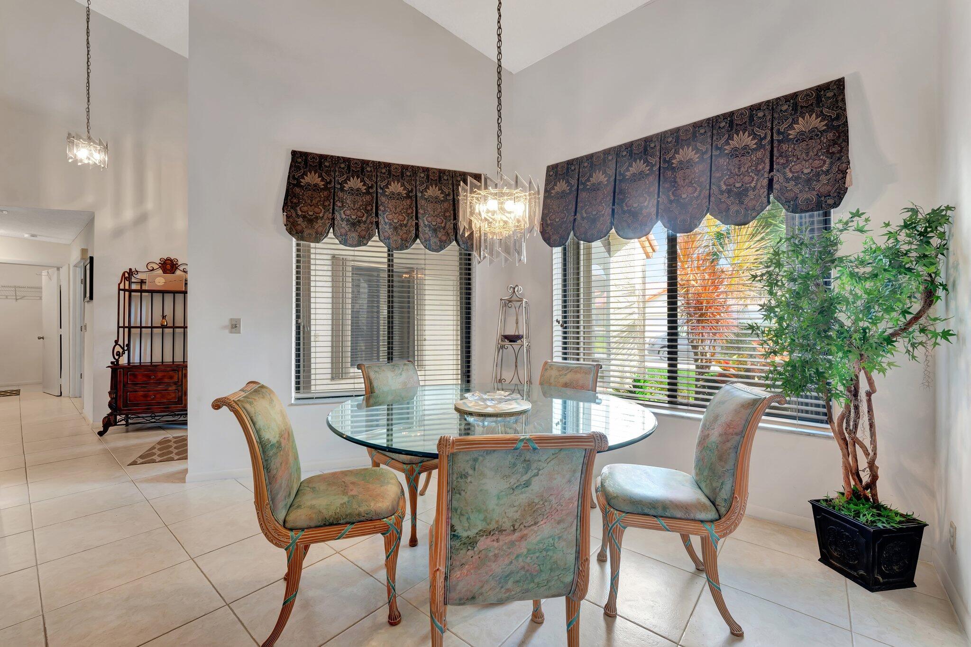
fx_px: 405
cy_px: 324
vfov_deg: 77.3
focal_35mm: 15
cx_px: 486
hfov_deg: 100.4
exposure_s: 1/4
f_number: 8
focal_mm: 15
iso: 400
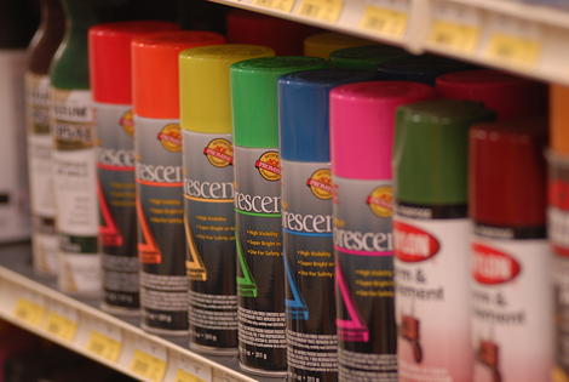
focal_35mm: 174
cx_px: 284
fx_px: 2754
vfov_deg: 7.9
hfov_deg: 11.8
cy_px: 191
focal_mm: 116
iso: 200
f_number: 2.8
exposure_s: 1/10
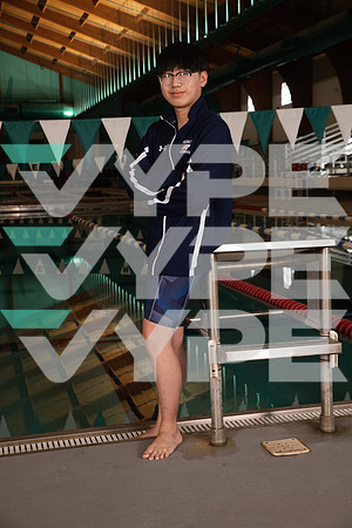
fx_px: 807
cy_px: 264
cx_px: 176
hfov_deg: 24.6
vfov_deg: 36.2
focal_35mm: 55
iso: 800
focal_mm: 55
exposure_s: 1/320
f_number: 7.1
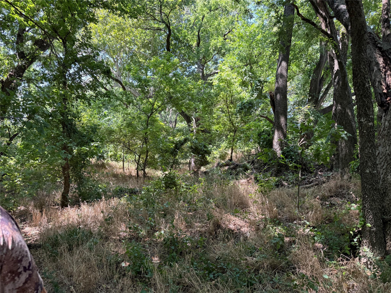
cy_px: 146
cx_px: 196
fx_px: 271
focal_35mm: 24
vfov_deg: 56.8
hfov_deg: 71.6
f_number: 1.78
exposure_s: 1/132
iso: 50
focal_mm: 6.76
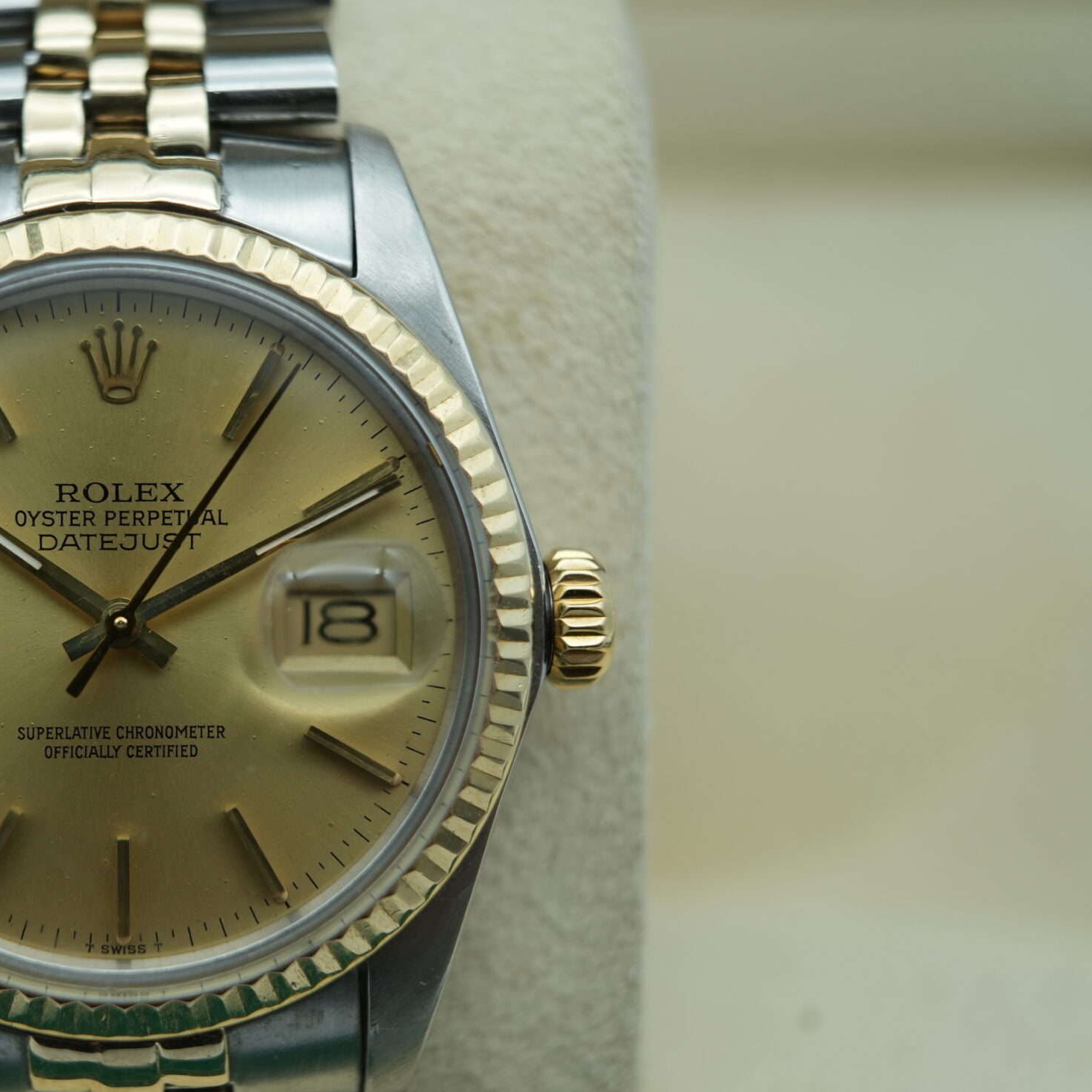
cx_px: 153
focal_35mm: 52
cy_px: 590
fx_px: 1856
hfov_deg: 31.5
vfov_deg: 32.8
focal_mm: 35
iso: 400
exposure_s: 1/250
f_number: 5
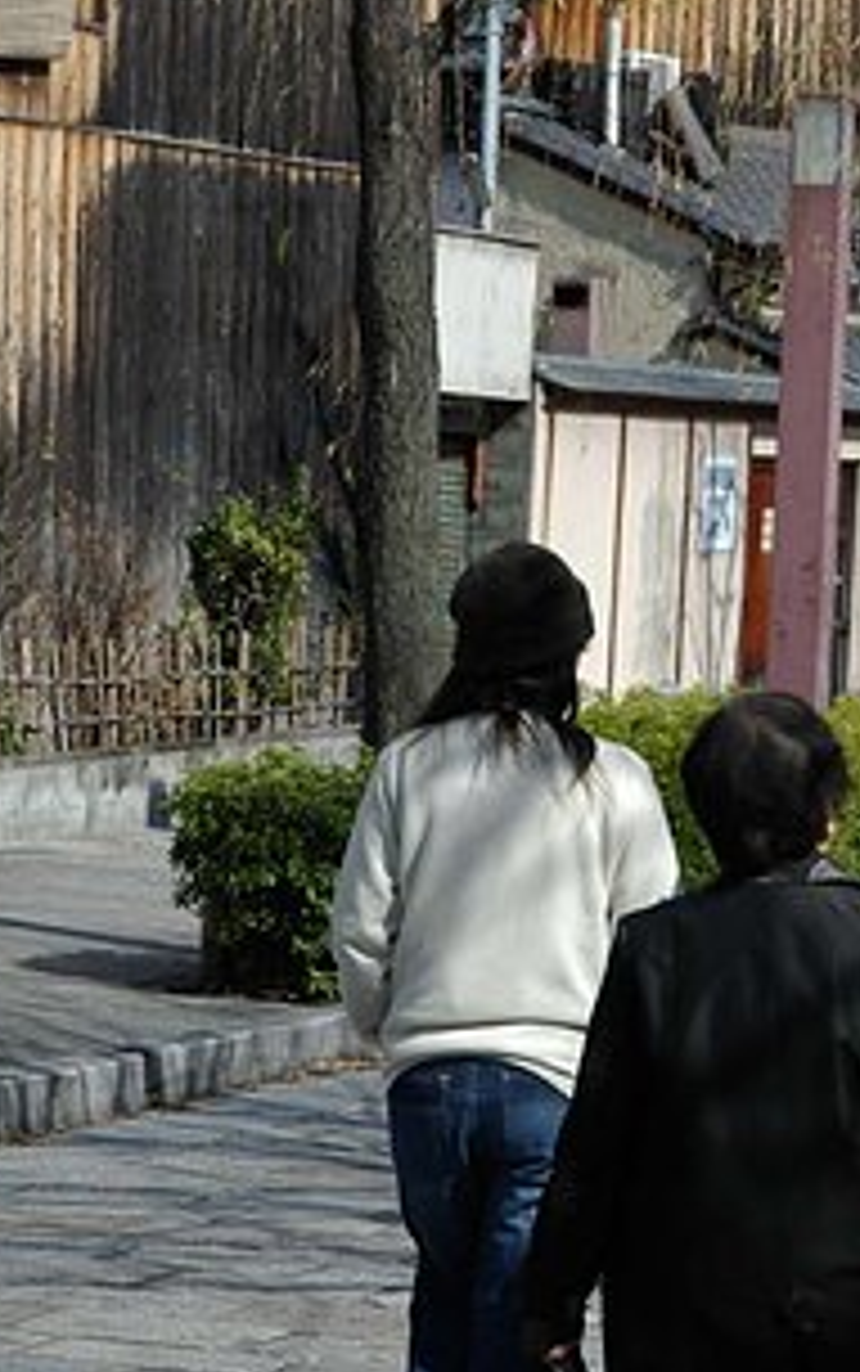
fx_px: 6061
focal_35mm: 162
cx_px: 1009
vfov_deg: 12.9
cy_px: 747
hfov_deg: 8.0
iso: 200
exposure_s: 1/350
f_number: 8
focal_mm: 63
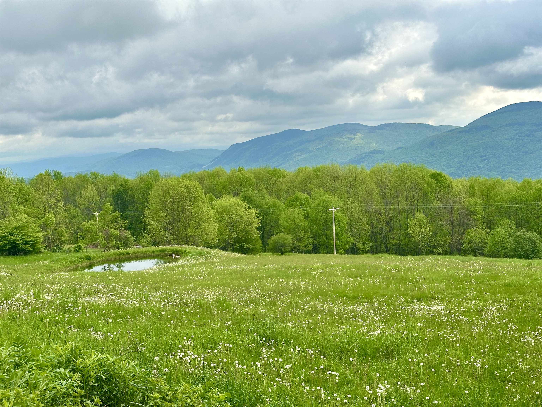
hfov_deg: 39.7
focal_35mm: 48
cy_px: 204
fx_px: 752
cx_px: 271
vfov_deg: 30.3
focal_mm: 6.86
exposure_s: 1/2028
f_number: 1.78
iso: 64
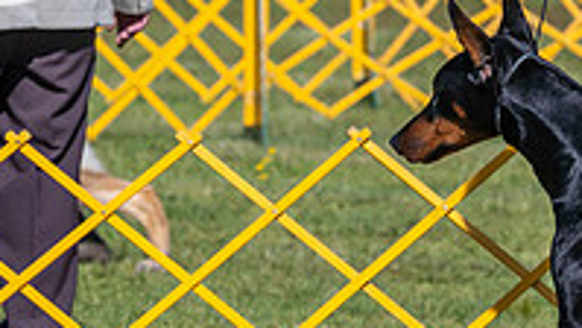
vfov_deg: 1.9
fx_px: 10110
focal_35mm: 655
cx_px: 405
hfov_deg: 3.3
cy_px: 67
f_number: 6.3
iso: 320
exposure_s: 1/2000
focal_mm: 184
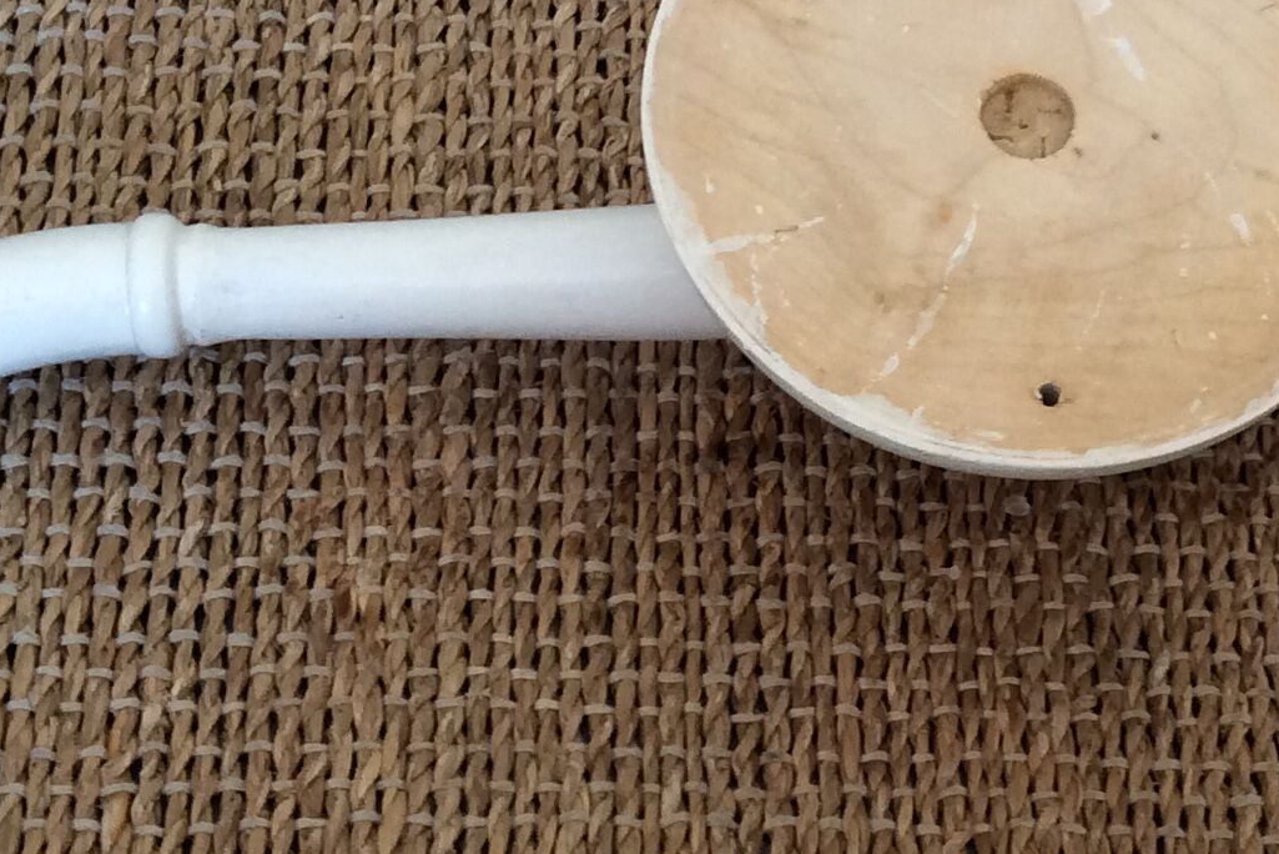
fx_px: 2985
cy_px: 517
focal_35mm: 84
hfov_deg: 24.0
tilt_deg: -59.6
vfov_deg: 16.3
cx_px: 922
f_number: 2.4
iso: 80
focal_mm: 3.3
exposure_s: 1/25
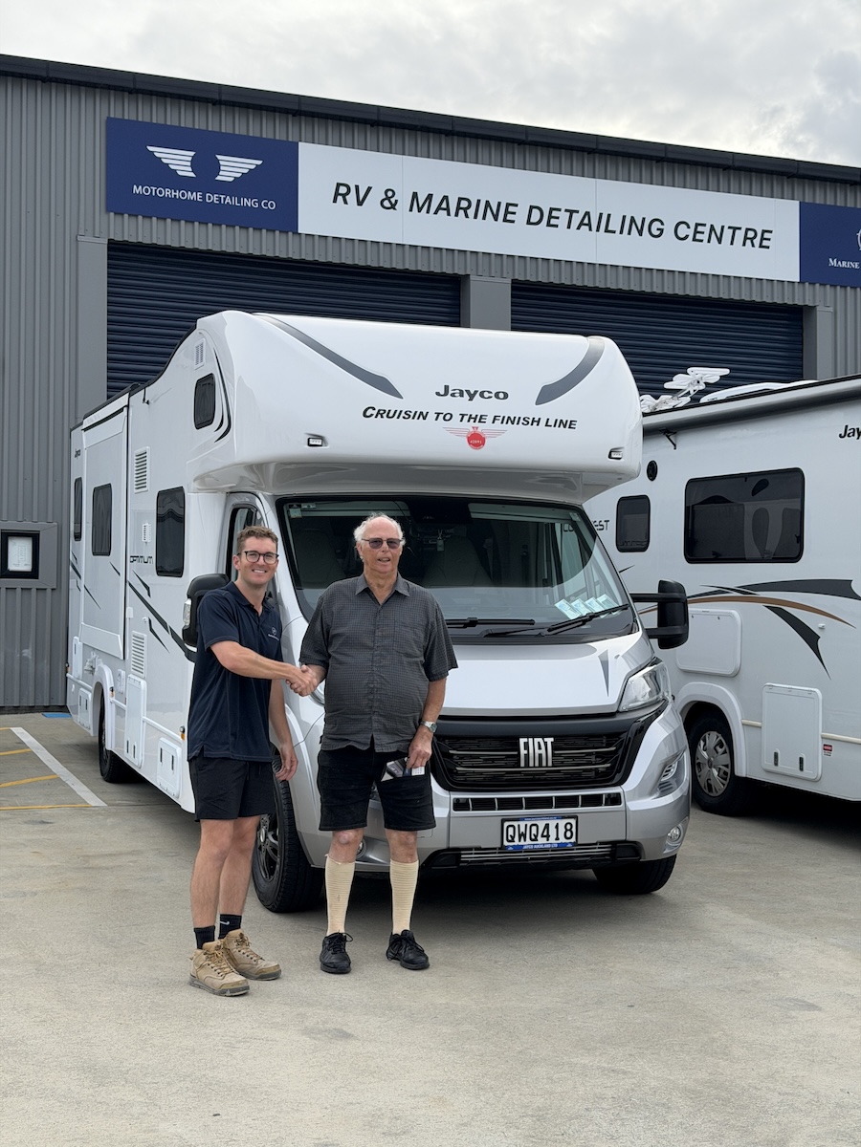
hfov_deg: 30.3
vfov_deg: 39.7
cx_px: 430
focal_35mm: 48
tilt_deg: +3.0
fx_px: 1592
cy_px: 574
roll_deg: -1.0
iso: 100
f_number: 1.78
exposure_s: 1/1575
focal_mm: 6.76
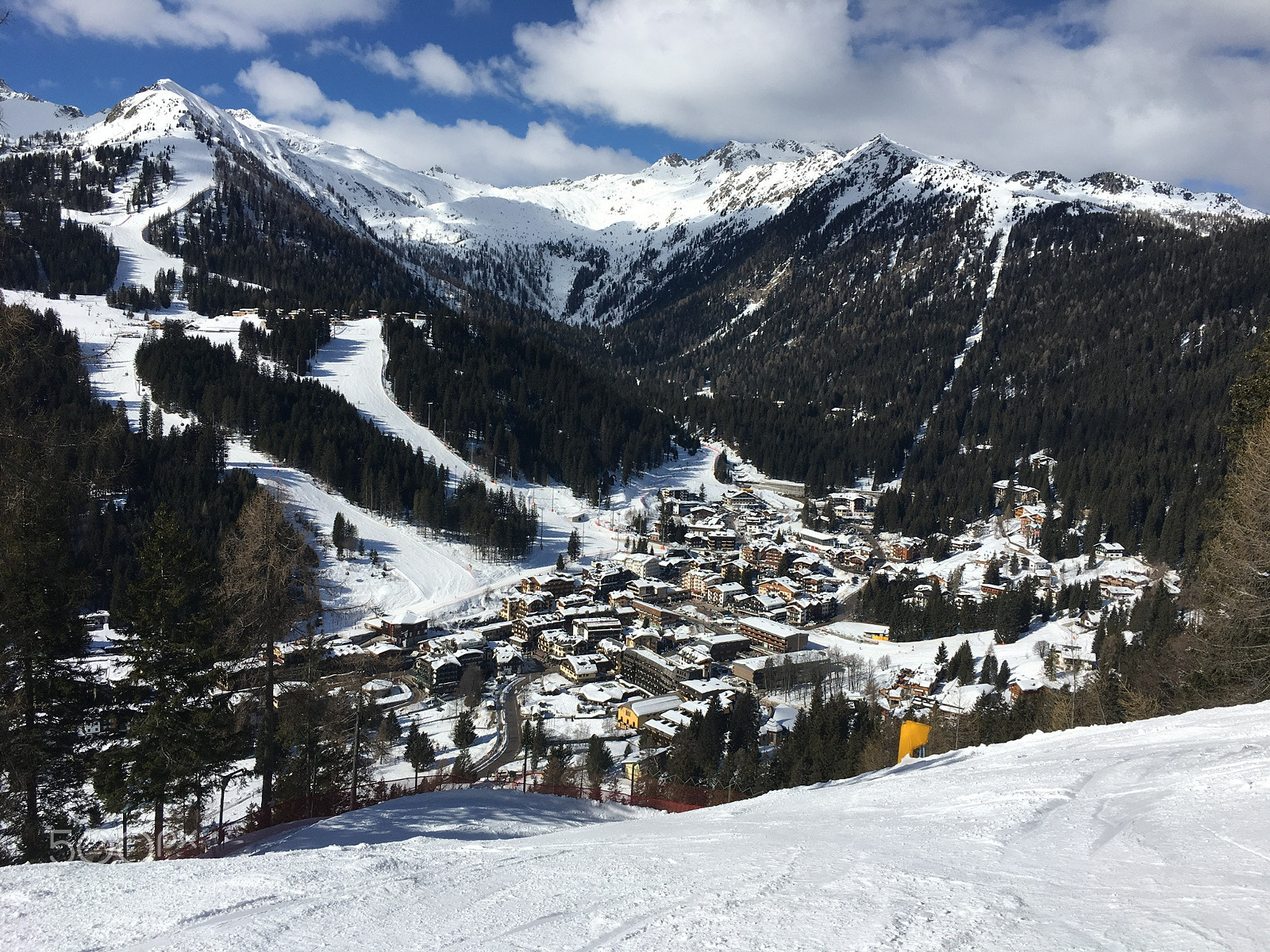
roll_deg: -2.1
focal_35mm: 29
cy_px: 476
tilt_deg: -6.0
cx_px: 635
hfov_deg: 61.7
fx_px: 1064
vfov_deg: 48.2
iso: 25
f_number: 2.2
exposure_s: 1/3497
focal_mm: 4.15
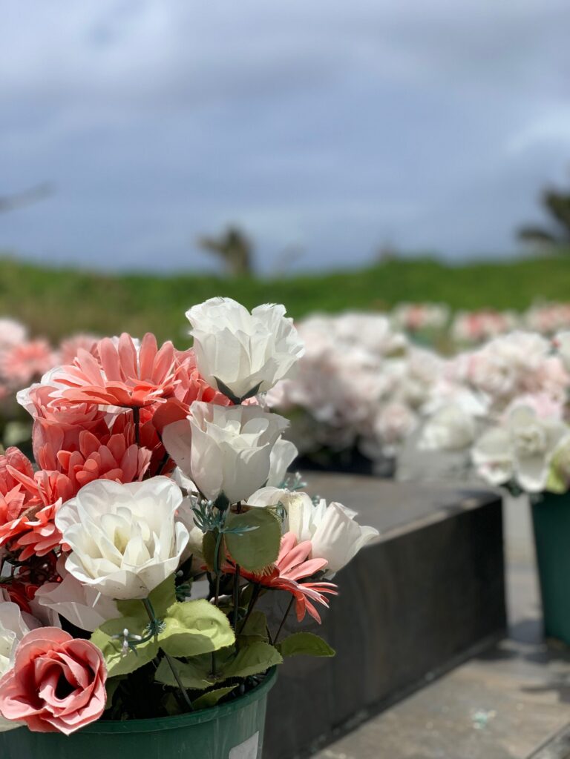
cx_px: 285
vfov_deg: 36.8
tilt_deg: -4.1
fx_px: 1142
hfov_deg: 28.0
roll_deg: +2.2
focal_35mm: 52
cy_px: 380
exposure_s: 1/3425
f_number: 2.4
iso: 16
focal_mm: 6
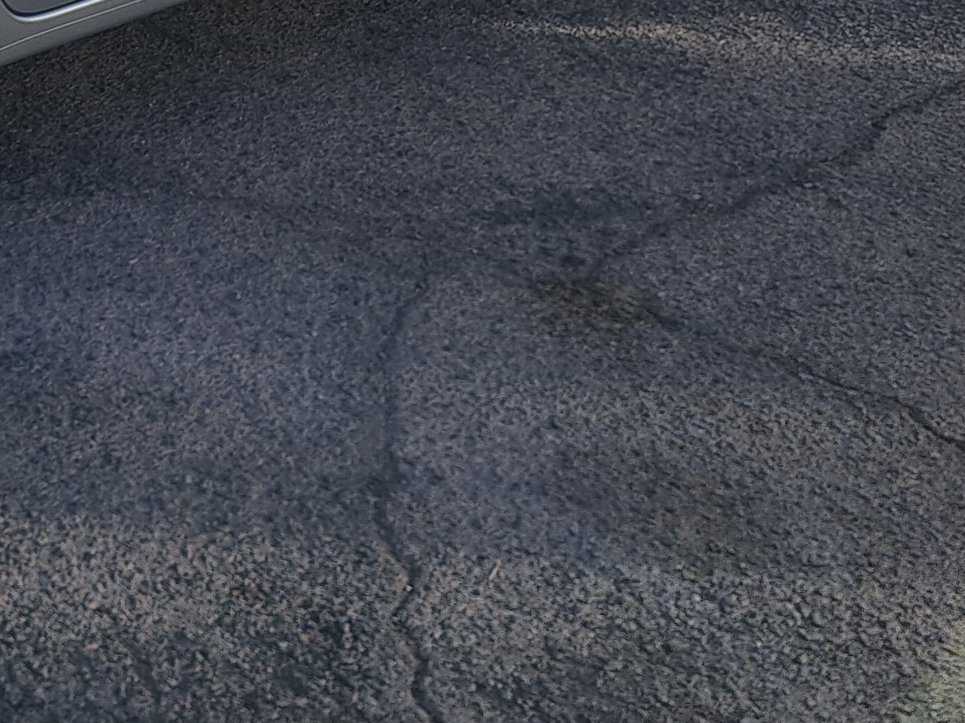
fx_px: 1868
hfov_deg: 25.6
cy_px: -271
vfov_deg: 19.8
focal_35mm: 67
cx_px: -227
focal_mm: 5.23
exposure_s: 1/2545
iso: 50
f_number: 1.8
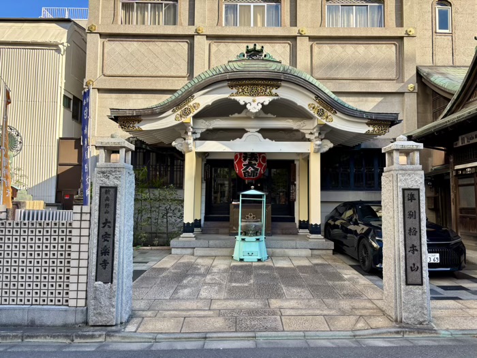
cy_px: 179
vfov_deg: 53.1
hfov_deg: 67.3
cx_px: 238
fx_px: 358
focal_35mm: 26
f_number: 1.6
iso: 50
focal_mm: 5.96
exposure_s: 1/707
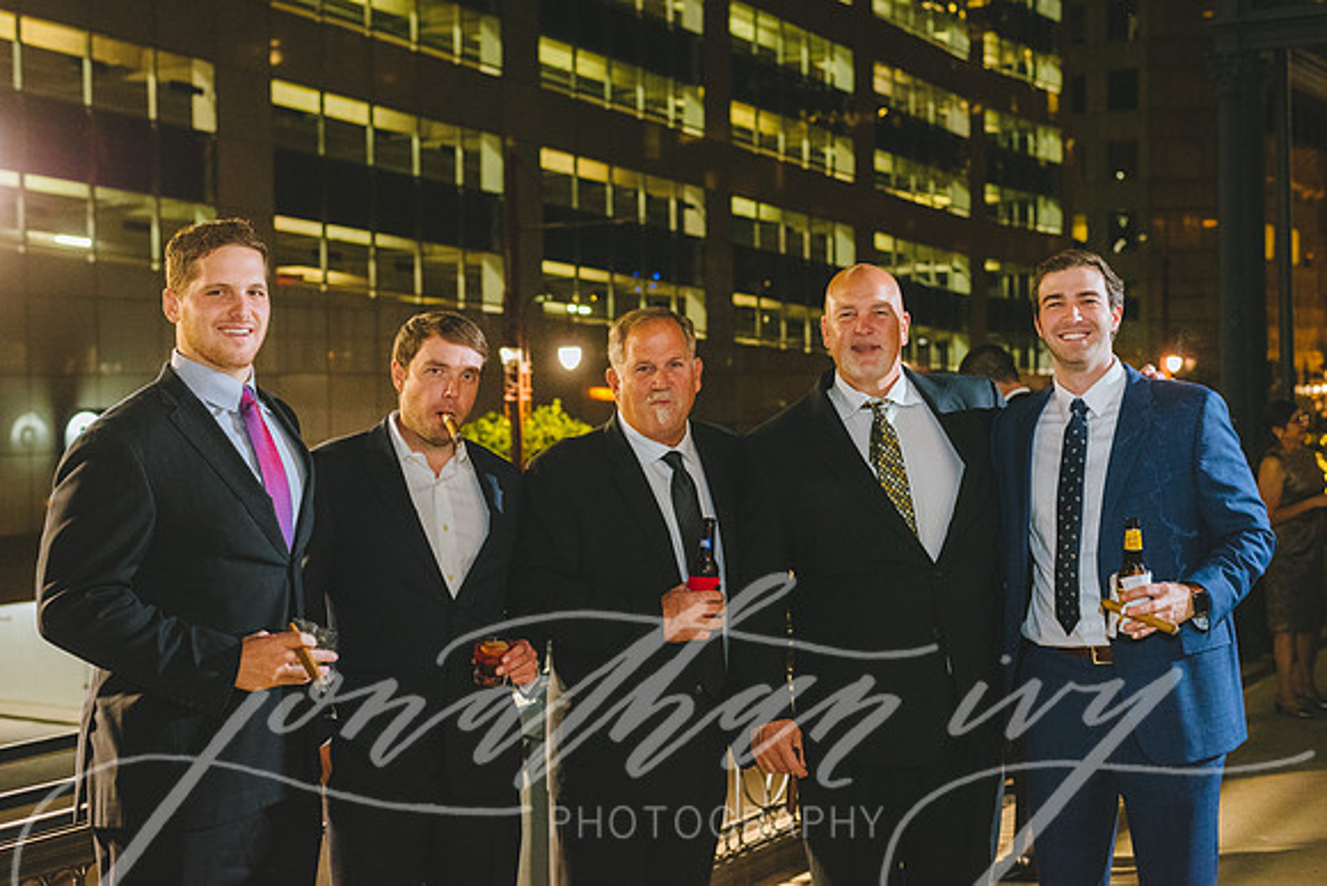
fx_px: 1843
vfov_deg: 27.0
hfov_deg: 39.6
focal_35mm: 50
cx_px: 664
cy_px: 443
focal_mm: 50
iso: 6400
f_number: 4
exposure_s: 1/125
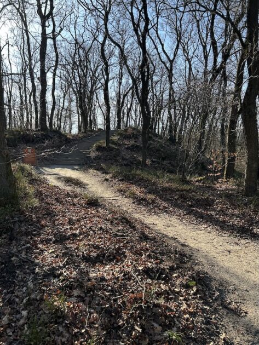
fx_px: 259
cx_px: 130
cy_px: 172
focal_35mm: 26
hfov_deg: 53.1
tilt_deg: -2.7
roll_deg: +1.3
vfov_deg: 67.3
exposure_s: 1/894
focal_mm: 5.7
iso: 50
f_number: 1.5
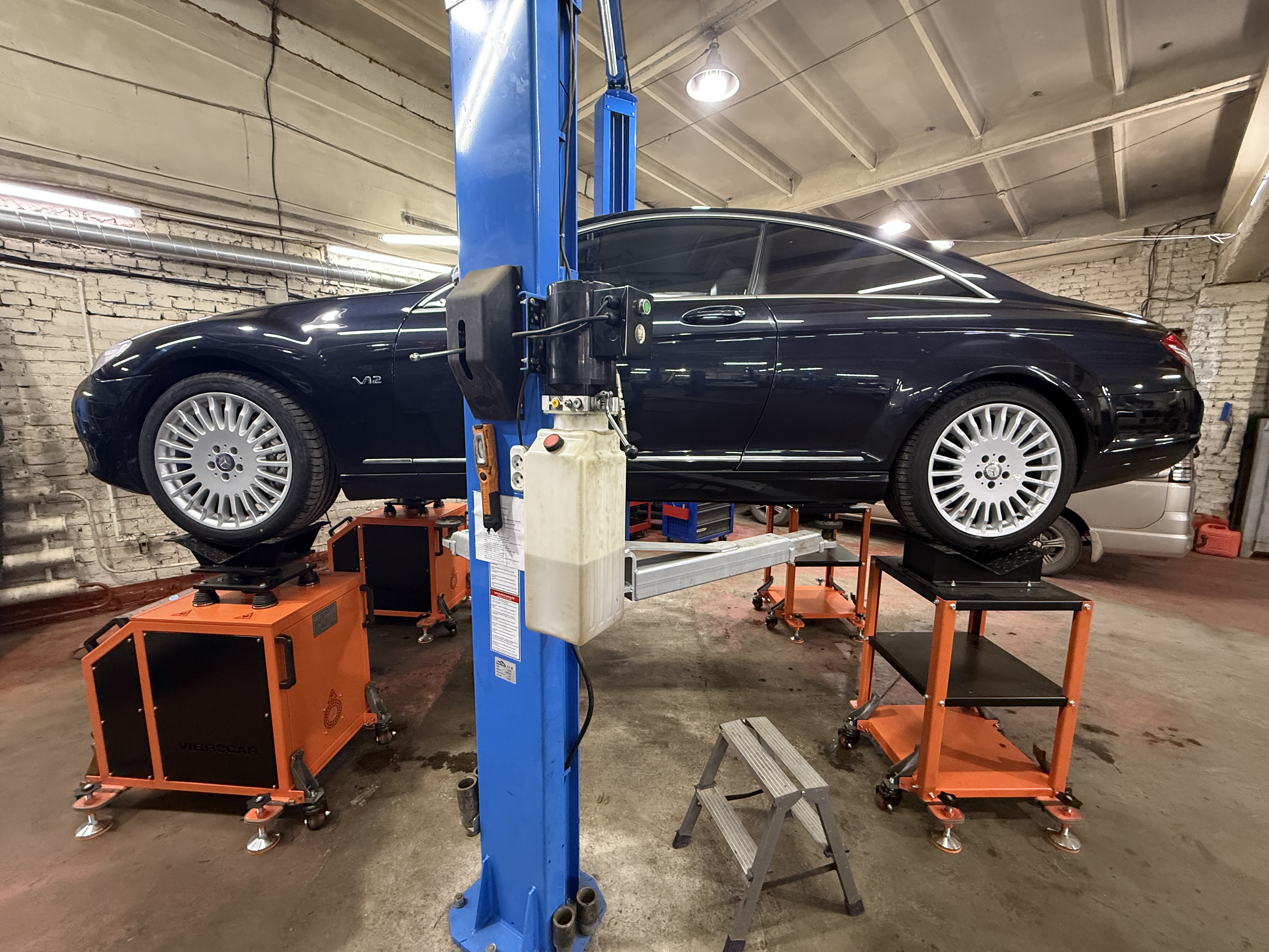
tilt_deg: -7.4
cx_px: 634
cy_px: 476
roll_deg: -0.4
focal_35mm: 14
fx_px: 513
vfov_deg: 85.7
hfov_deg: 102.1
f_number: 2.2
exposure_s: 1/50
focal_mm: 2.22
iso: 500
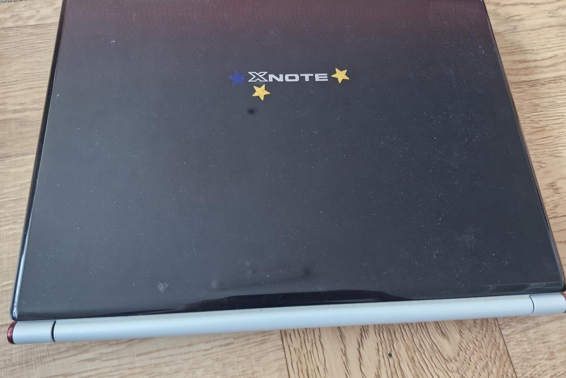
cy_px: 189
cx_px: 283
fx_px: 377
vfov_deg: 53.1
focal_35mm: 24
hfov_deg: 73.7
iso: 640
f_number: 1.8
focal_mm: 5.54
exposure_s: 1/60
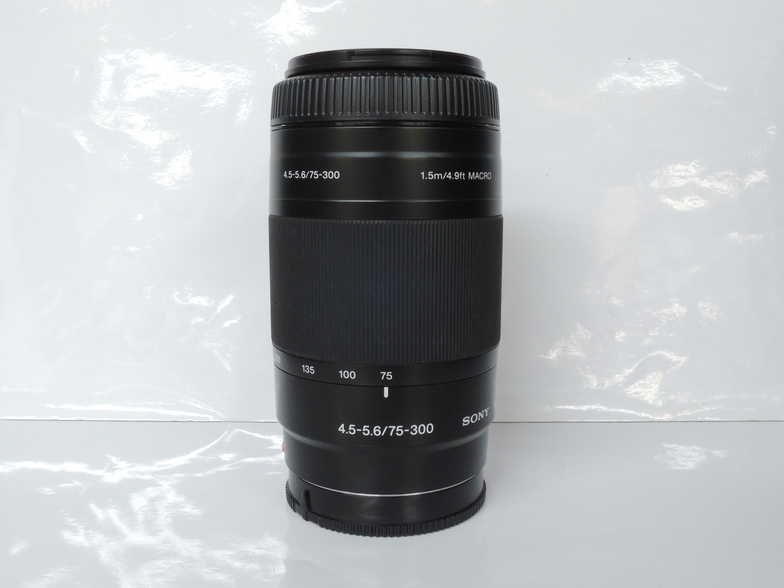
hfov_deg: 52.6
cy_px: 294
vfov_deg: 40.7
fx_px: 793
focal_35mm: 35
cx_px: 392
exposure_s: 1/25
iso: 800
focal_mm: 7.5
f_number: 8
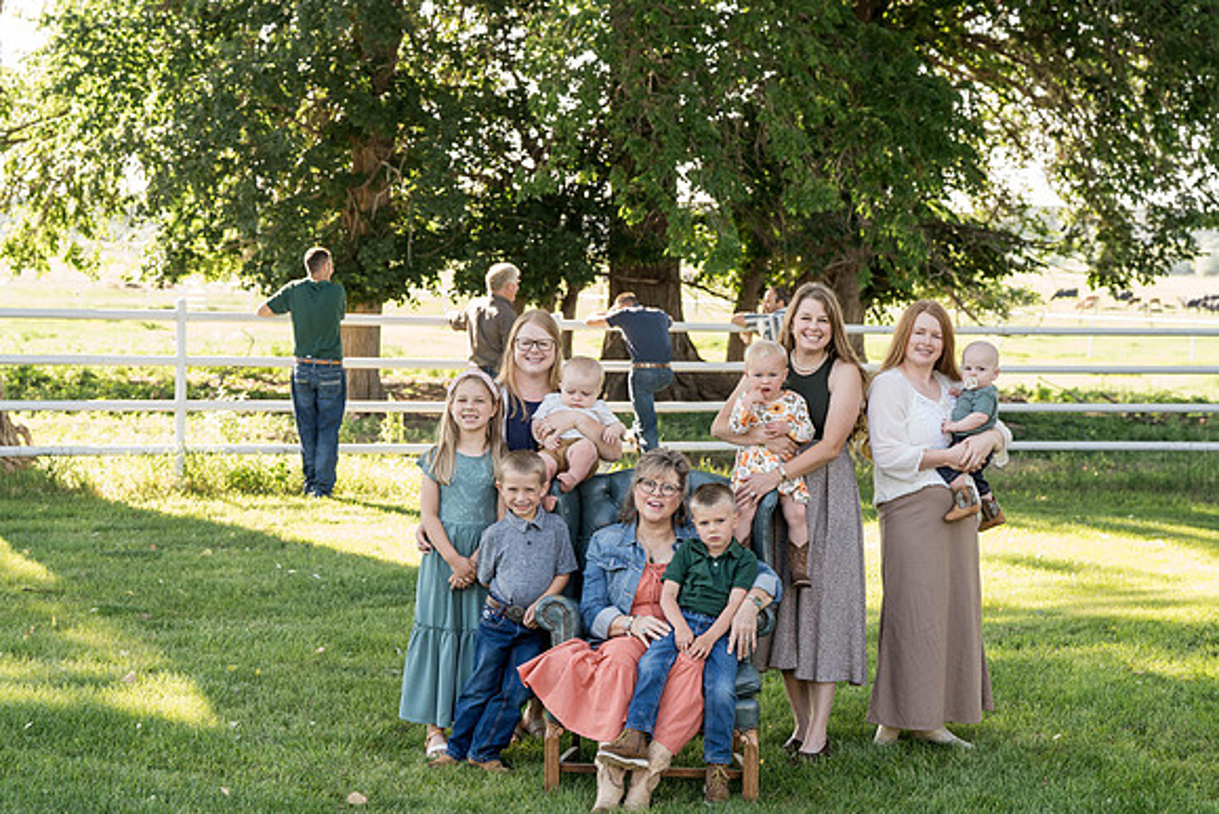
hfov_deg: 28.8
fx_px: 2371
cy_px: 407
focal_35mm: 70
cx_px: 610
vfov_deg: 19.5
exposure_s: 1/250
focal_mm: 70
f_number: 5.6
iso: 800
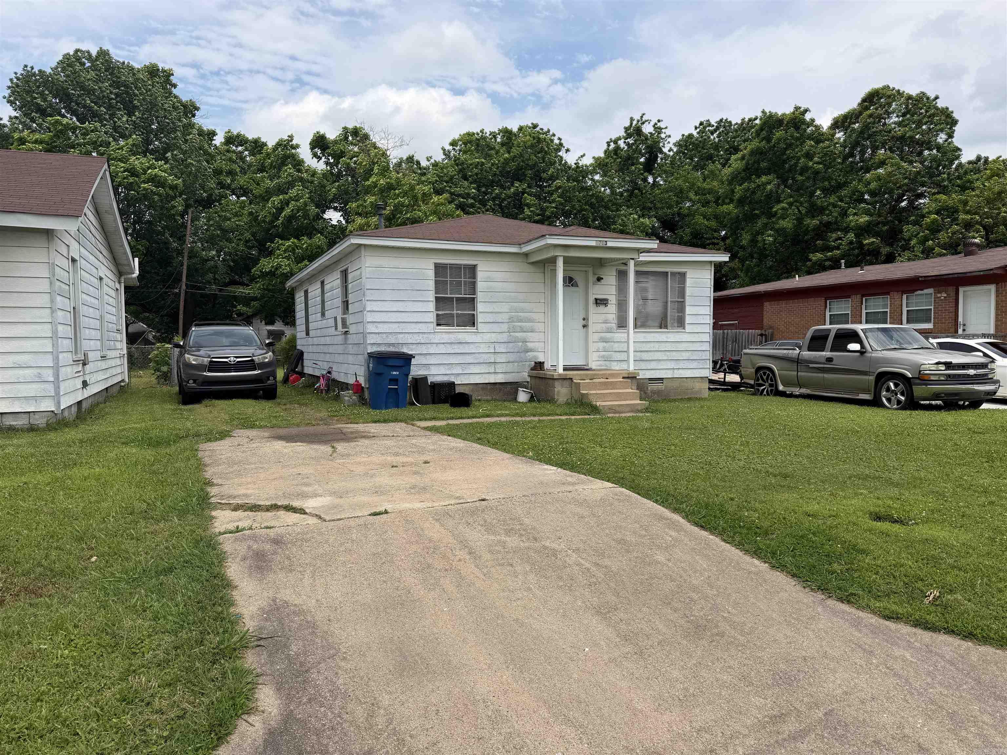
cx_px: 504
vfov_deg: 56.8
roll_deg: +1.5
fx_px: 698
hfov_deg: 71.6
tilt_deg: -1.6
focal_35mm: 24
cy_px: 378
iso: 80
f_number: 1.78
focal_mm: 6.76
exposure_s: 1/6711
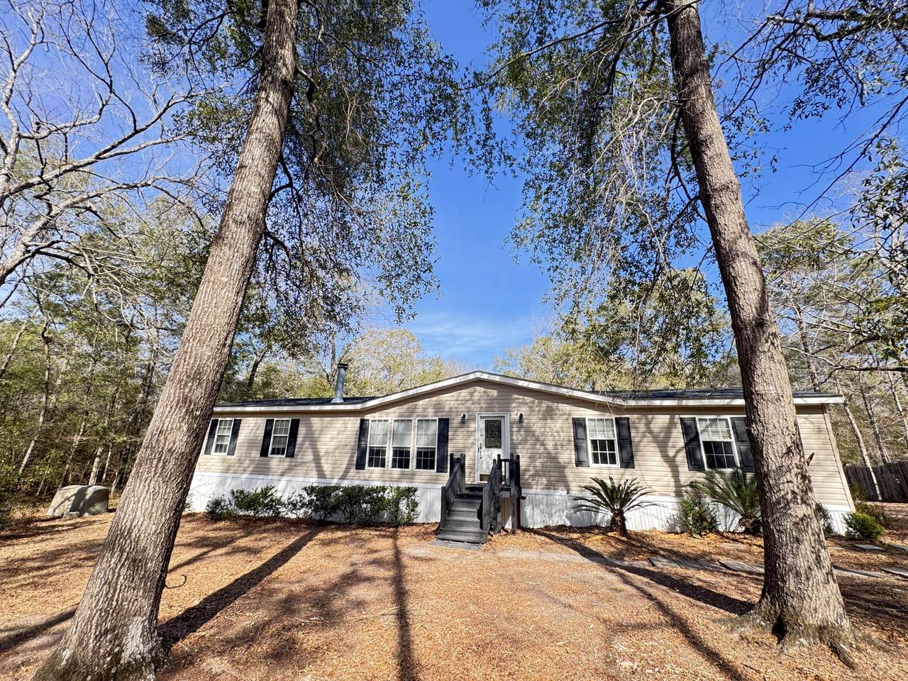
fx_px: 367
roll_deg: -2.7
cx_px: 454
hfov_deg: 102.1
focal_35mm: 14
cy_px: 340
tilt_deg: +20.7
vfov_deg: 85.7
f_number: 2.2
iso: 40
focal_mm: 2.22
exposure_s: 1/265
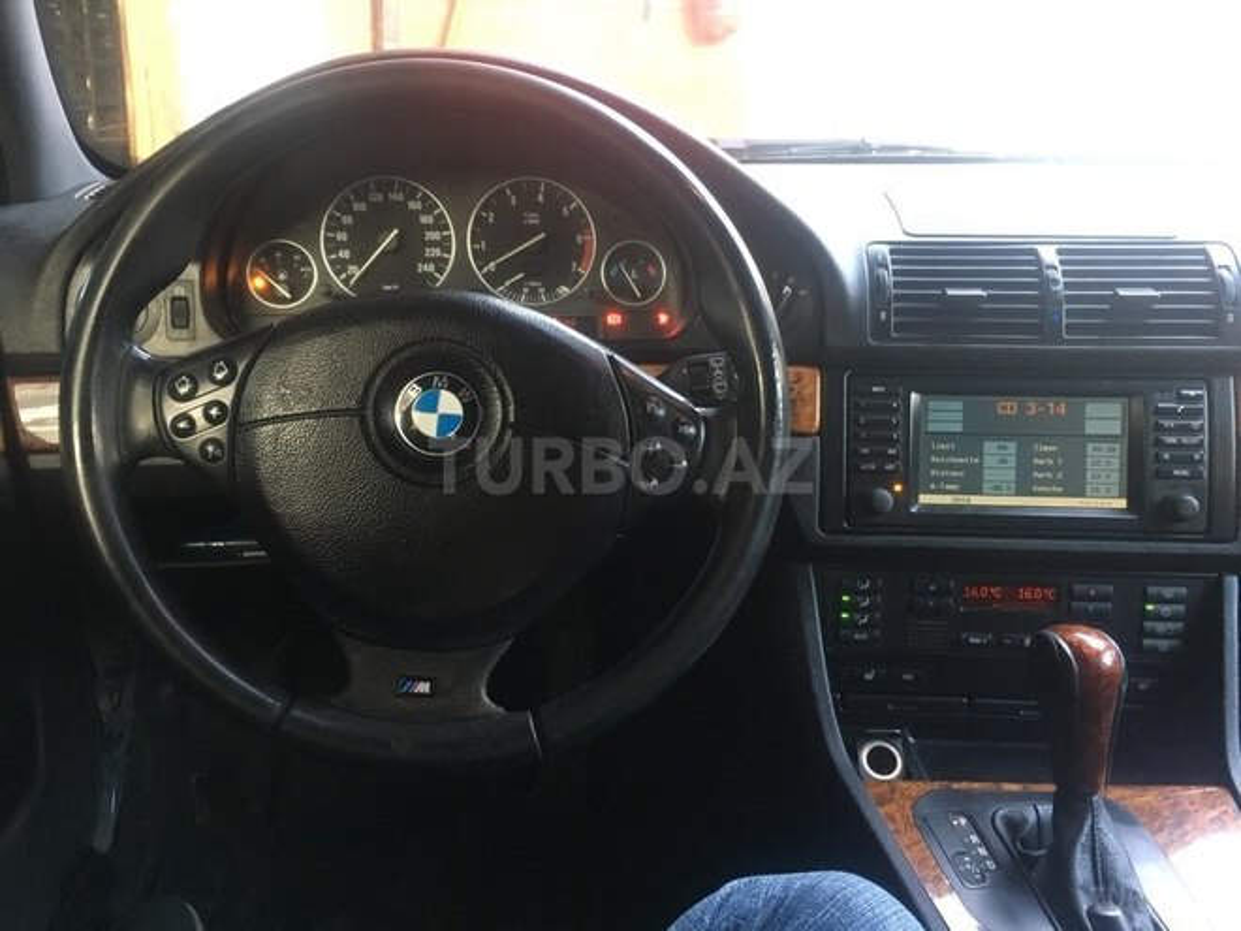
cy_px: 466
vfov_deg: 48.2
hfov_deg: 61.7
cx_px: 620
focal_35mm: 29
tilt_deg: -13.0
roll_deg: -0.2
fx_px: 1040
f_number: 2.2
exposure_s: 1/33
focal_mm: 4.15
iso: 160
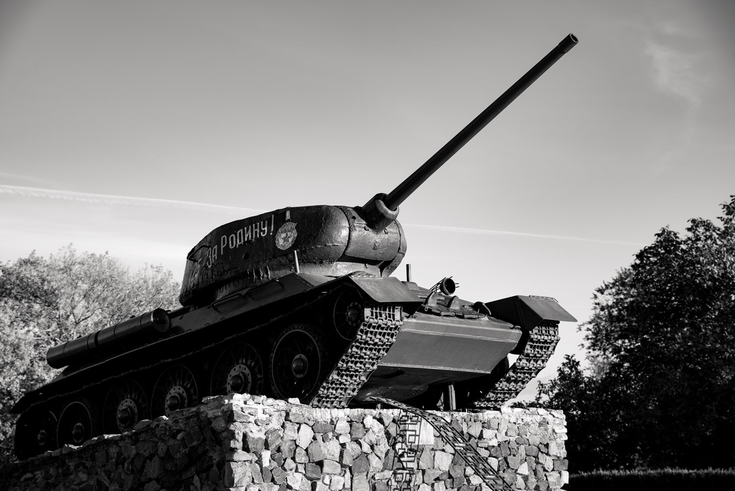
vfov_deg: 19.5
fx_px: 1430
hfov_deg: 28.8
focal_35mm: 70
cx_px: 368
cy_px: 246
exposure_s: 1/200
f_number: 5.6
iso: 100
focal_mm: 70
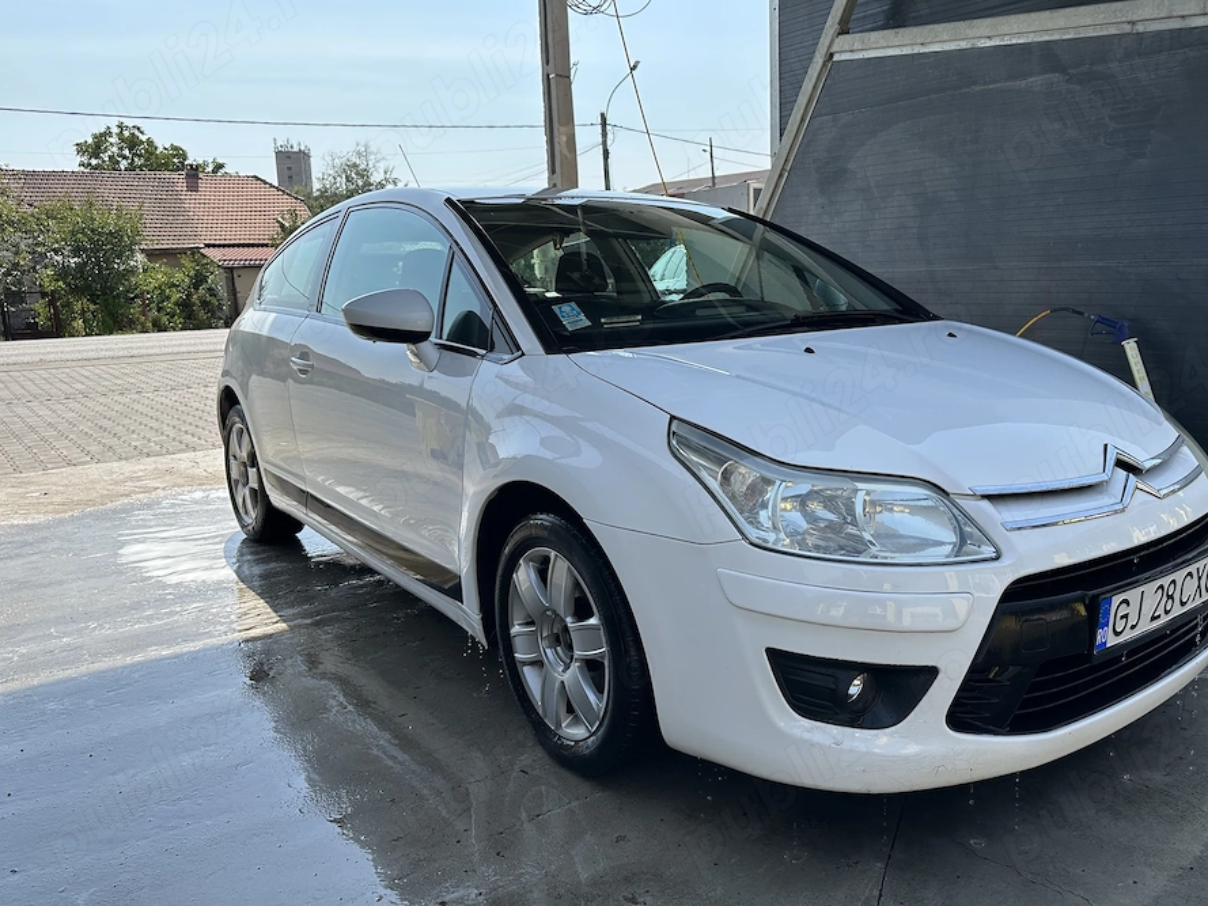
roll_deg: +2.0
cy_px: 435
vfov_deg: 51.4
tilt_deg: -10.7
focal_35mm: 27
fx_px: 942
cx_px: 667
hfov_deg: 65.2
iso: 80
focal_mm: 6.86
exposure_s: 1/2732
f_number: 1.78
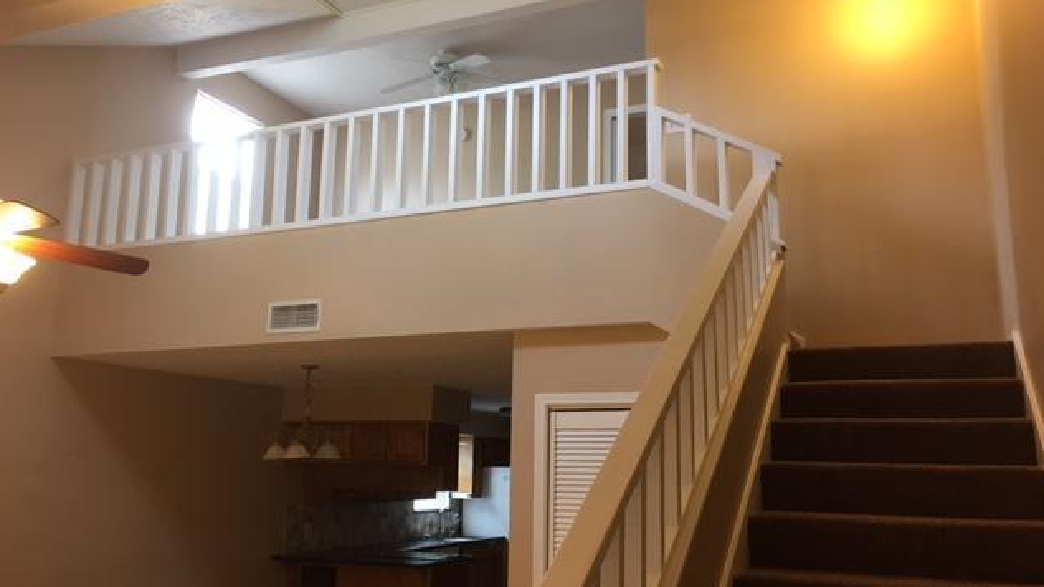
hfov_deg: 61.0
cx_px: 525
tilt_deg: +12.8
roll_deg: -1.1
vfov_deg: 36.6
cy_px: 301
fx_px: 886
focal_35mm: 32
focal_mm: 4.15
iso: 80
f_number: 2.2
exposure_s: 1/30
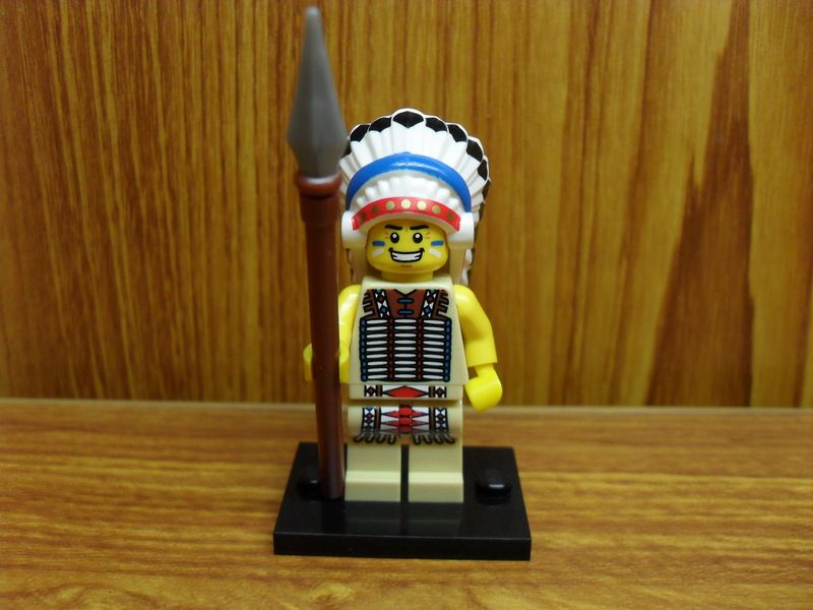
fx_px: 822
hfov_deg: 52.6
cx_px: 406
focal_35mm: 35
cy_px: 305
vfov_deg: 40.7
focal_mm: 6.2
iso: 200
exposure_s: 1/45
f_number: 2.8
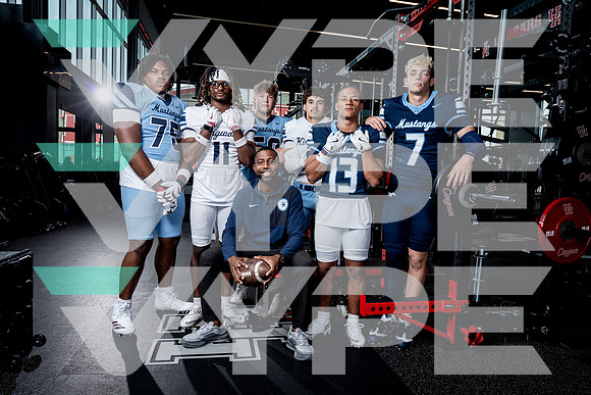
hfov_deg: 71.5
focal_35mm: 25
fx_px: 410
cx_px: 296
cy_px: 198
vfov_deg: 51.3
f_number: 8
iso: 640
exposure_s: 1/250
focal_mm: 25
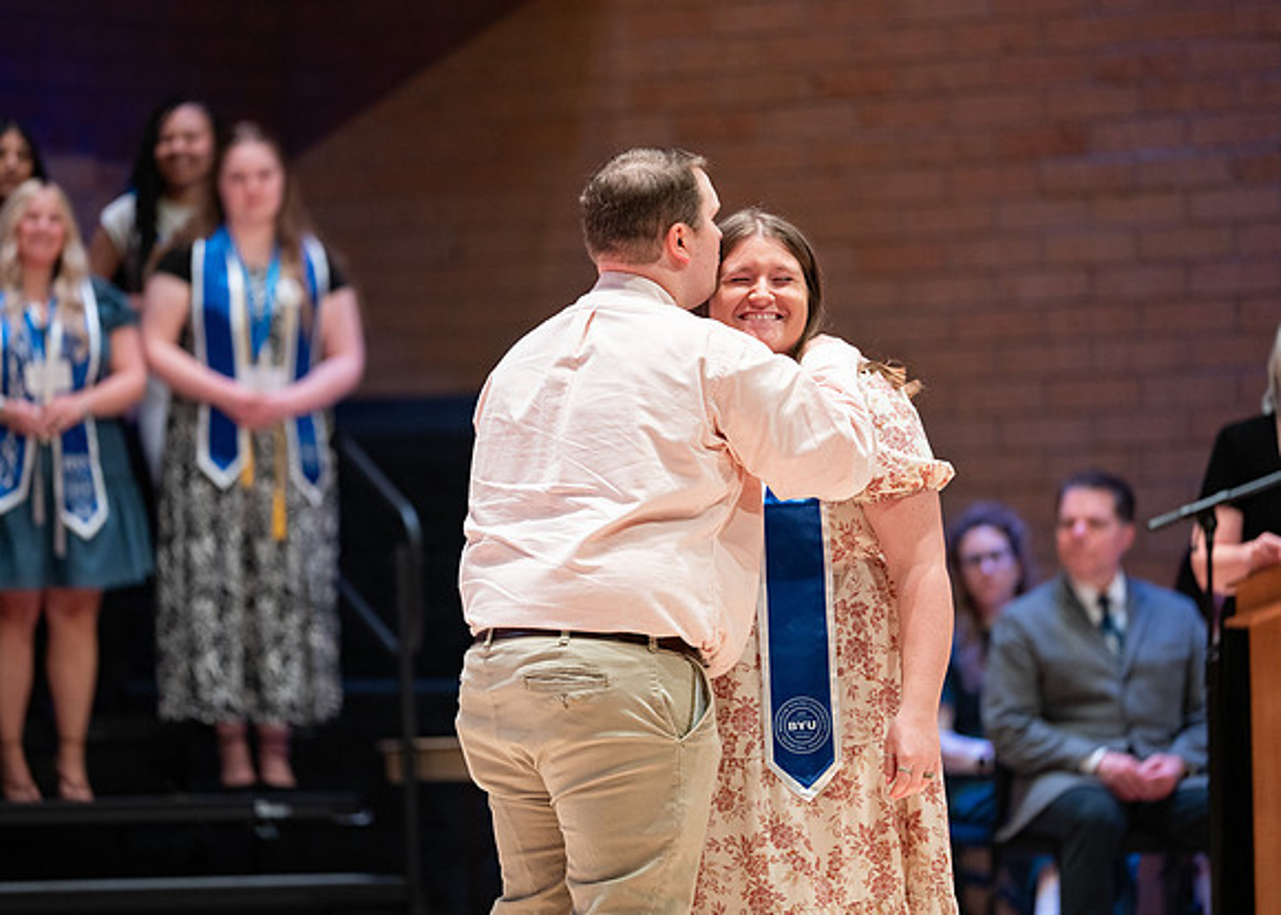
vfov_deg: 6.9
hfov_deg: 9.6
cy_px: 458
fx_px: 7623
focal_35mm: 210
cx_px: 595
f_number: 2.8
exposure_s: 1/200
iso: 1000
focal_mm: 200
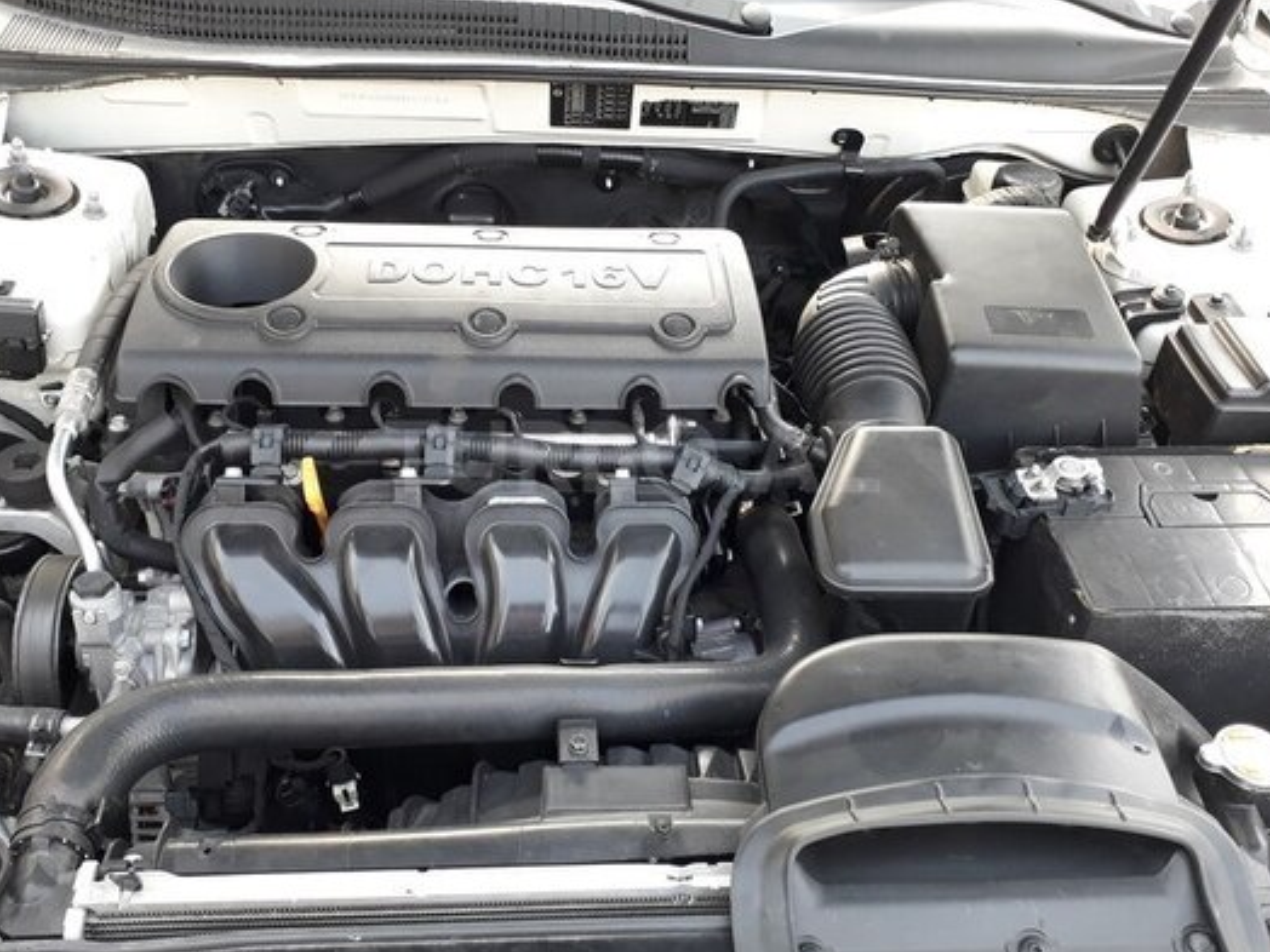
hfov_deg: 54.0
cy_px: 457
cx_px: 633
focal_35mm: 34
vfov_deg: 41.8
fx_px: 1247
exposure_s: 1/50
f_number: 1.9
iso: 50
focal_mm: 3.6
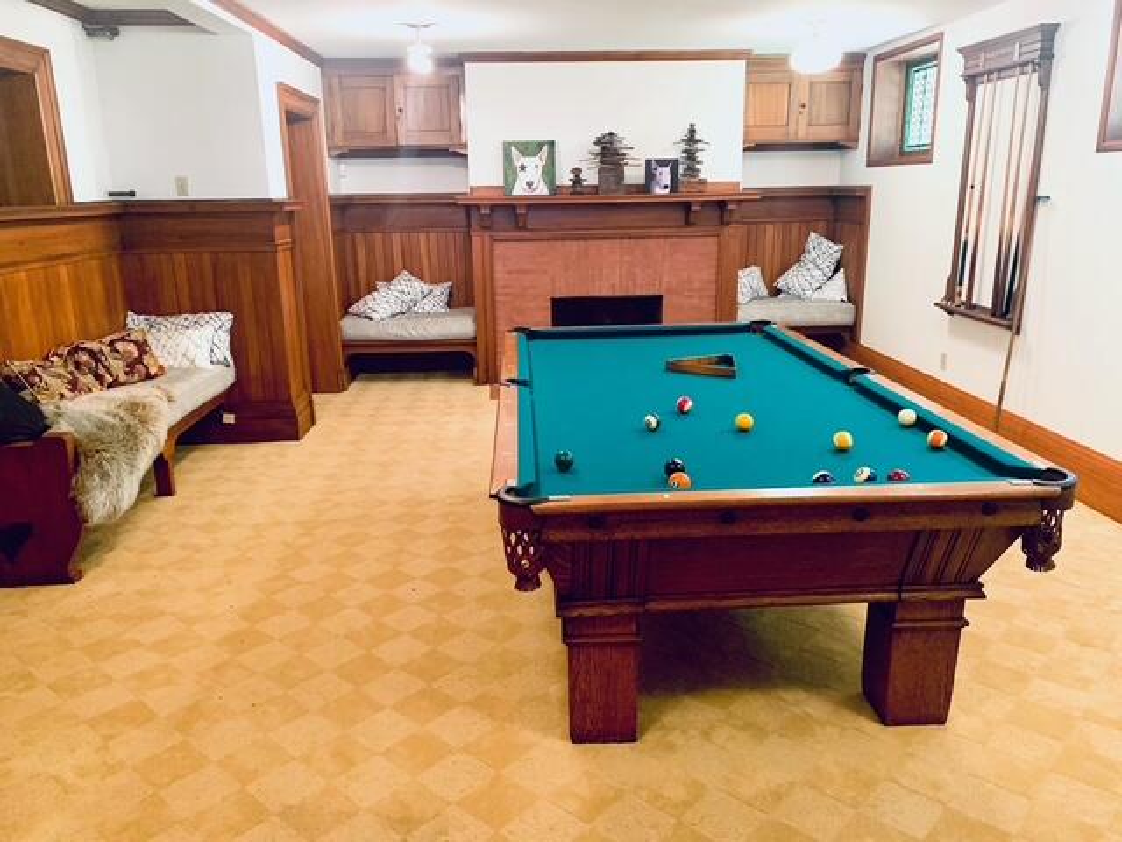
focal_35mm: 26
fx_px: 843
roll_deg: +1.4
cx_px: 561
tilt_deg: -15.1
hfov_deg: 67.3
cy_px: 421
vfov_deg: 53.1
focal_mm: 4.25
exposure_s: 1/40
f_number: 1.8
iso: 320
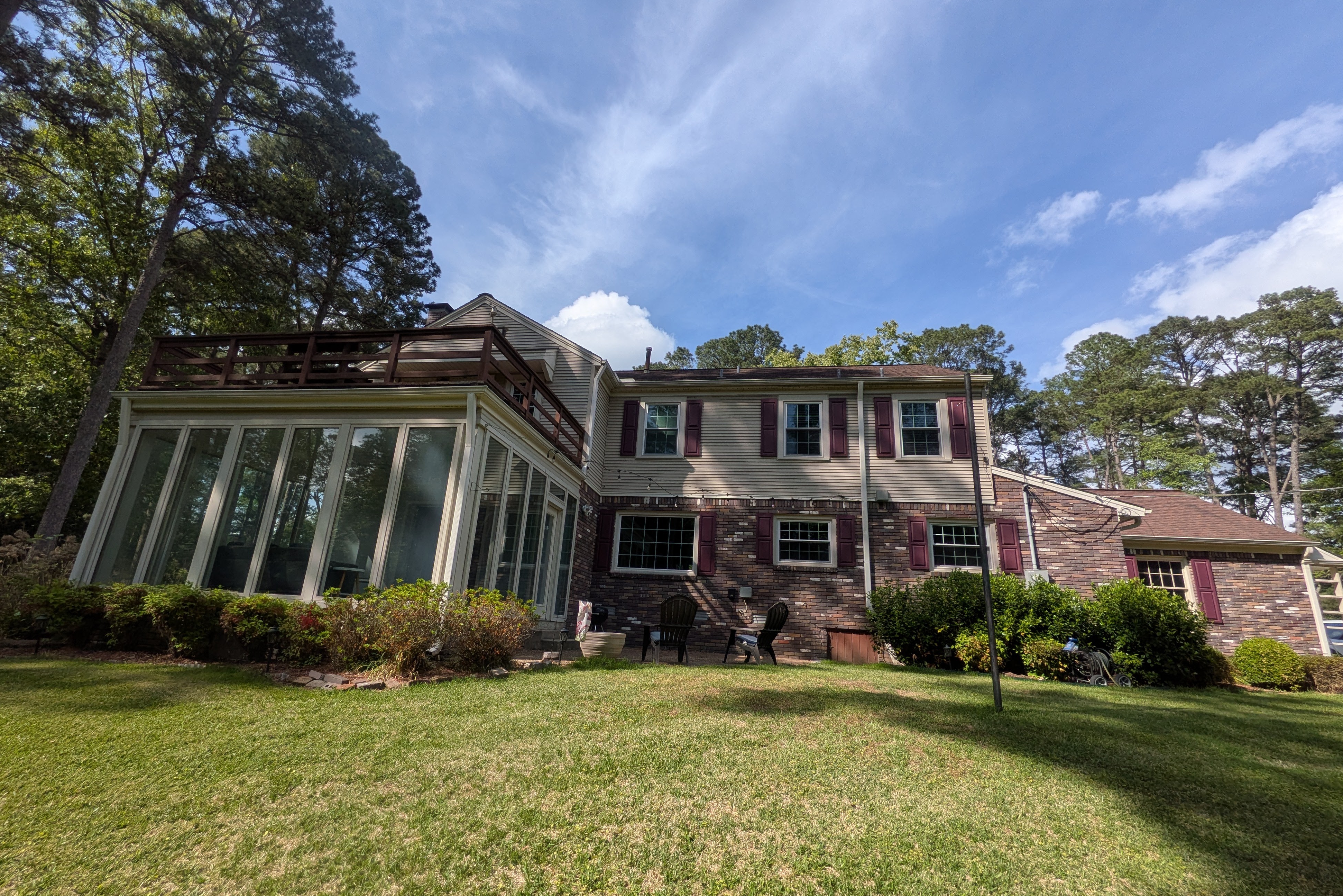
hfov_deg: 100.4
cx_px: 663
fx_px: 560
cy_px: 477
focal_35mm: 15
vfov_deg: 77.2
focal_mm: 1.85
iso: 52
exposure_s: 1/1815
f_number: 2.2
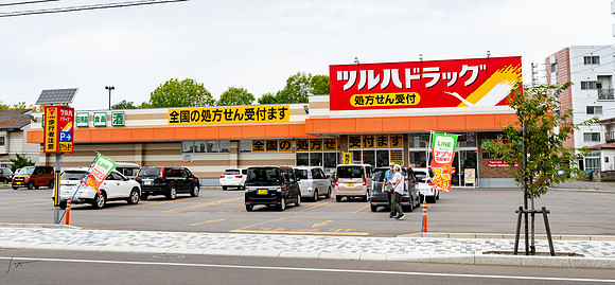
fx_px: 650
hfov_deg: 50.6
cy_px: 97
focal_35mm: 41
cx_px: 304
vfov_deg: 24.6
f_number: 8
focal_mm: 25.5
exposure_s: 1/125
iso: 72
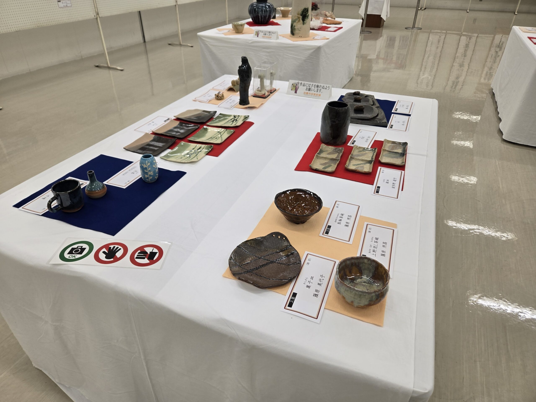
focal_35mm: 23
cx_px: 268
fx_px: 356
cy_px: 201
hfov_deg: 73.9
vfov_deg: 58.9
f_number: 1.8
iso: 64
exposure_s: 1/120
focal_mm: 5.4
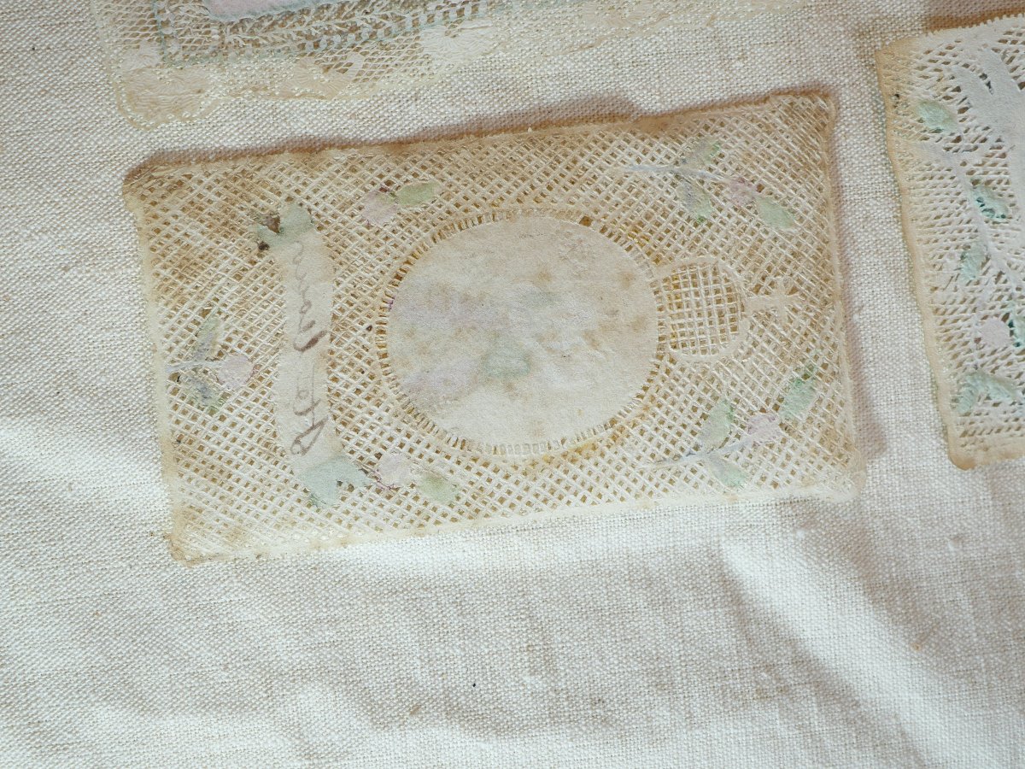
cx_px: 512
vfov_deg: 24.4
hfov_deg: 32.2
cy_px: 384
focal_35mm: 60
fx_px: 1777
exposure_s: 1/160
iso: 200
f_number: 4.5
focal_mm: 30
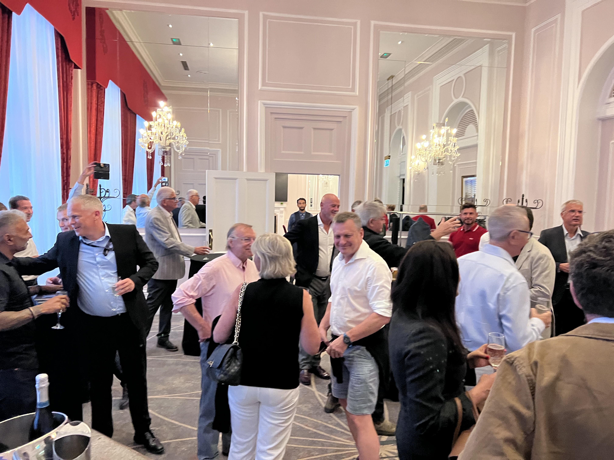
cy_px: 230
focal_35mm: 26
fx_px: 461
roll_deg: -2.0
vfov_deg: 53.1
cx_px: 307
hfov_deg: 67.3
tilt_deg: -6.4
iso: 500
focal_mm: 5.7
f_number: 1.5
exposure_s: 1/50
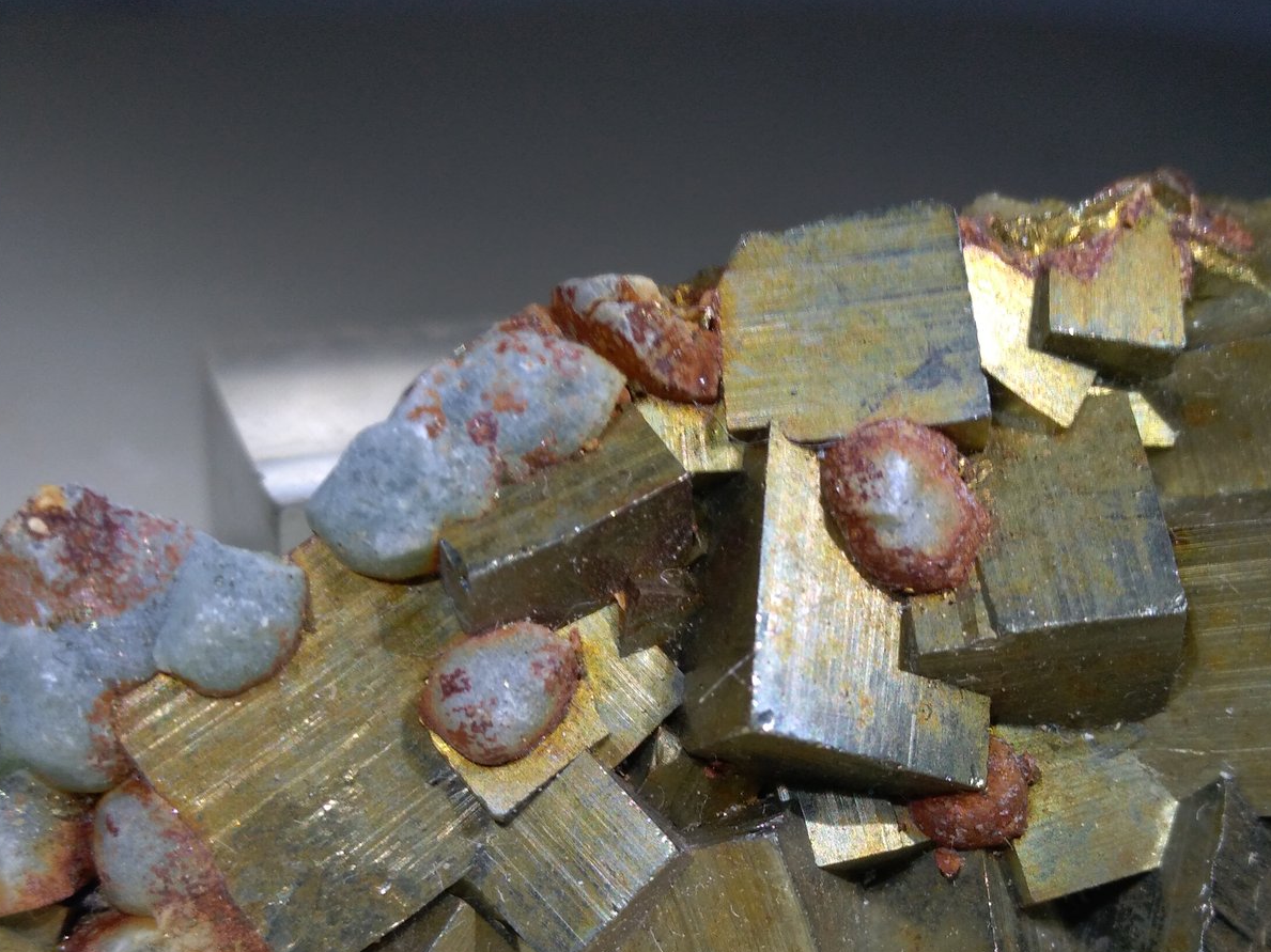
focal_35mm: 35
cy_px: 630
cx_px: 702
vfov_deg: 40.2
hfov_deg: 52.5
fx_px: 1285
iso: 102
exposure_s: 1/33.3
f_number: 2
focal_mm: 3.54
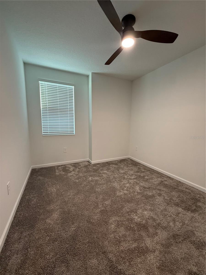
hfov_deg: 85.7
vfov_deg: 102.1
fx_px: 111
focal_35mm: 14
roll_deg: -0.7
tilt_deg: -7.6
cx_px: 103
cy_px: 138
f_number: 2.2
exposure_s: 1/60
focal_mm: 2.22
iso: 200
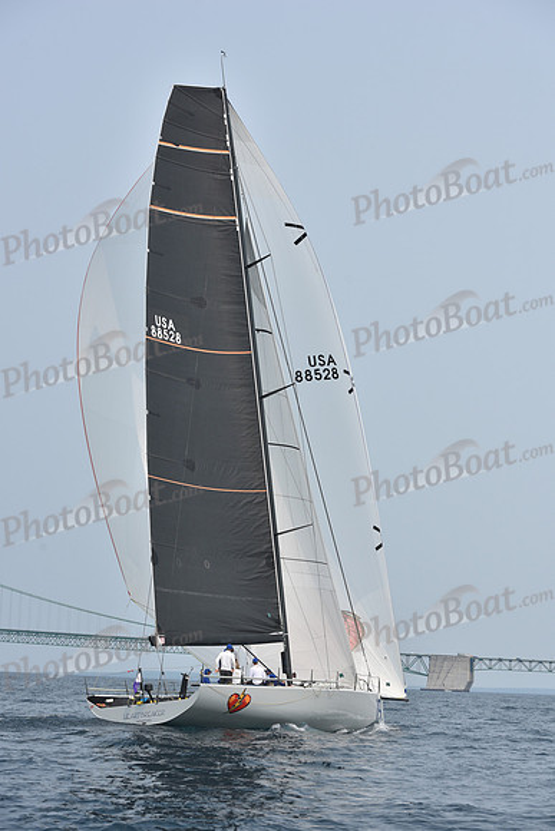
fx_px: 1618
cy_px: 416
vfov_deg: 28.8
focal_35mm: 70
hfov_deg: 19.5
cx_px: 278
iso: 250
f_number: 8
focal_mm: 70
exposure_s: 1/1250
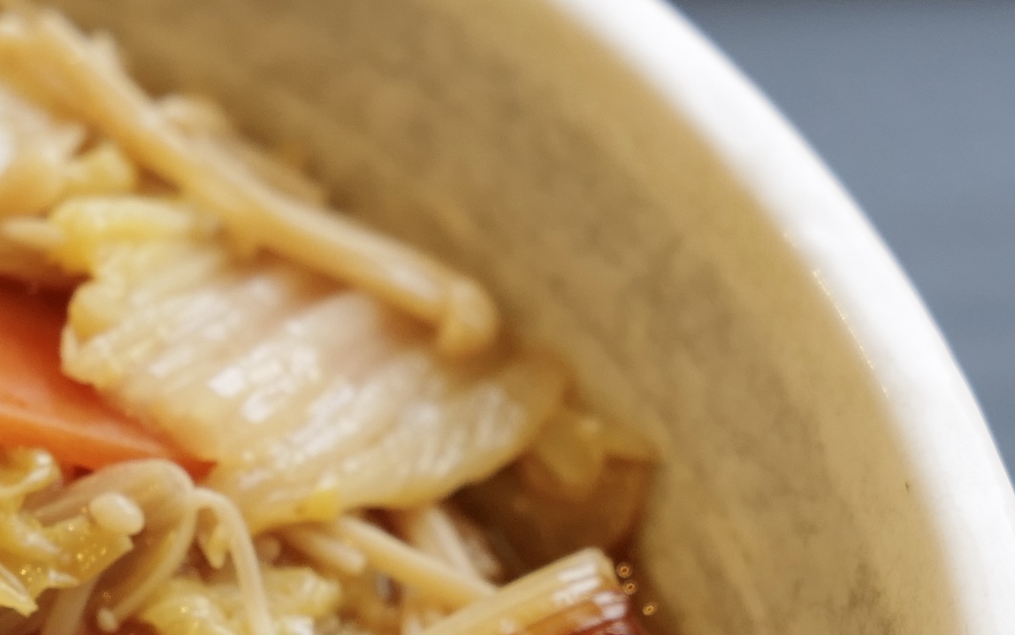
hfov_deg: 8.0
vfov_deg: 5.0
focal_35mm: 261
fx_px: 7221
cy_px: 964
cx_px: 201
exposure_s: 1/125
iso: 320
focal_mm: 49
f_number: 2.8
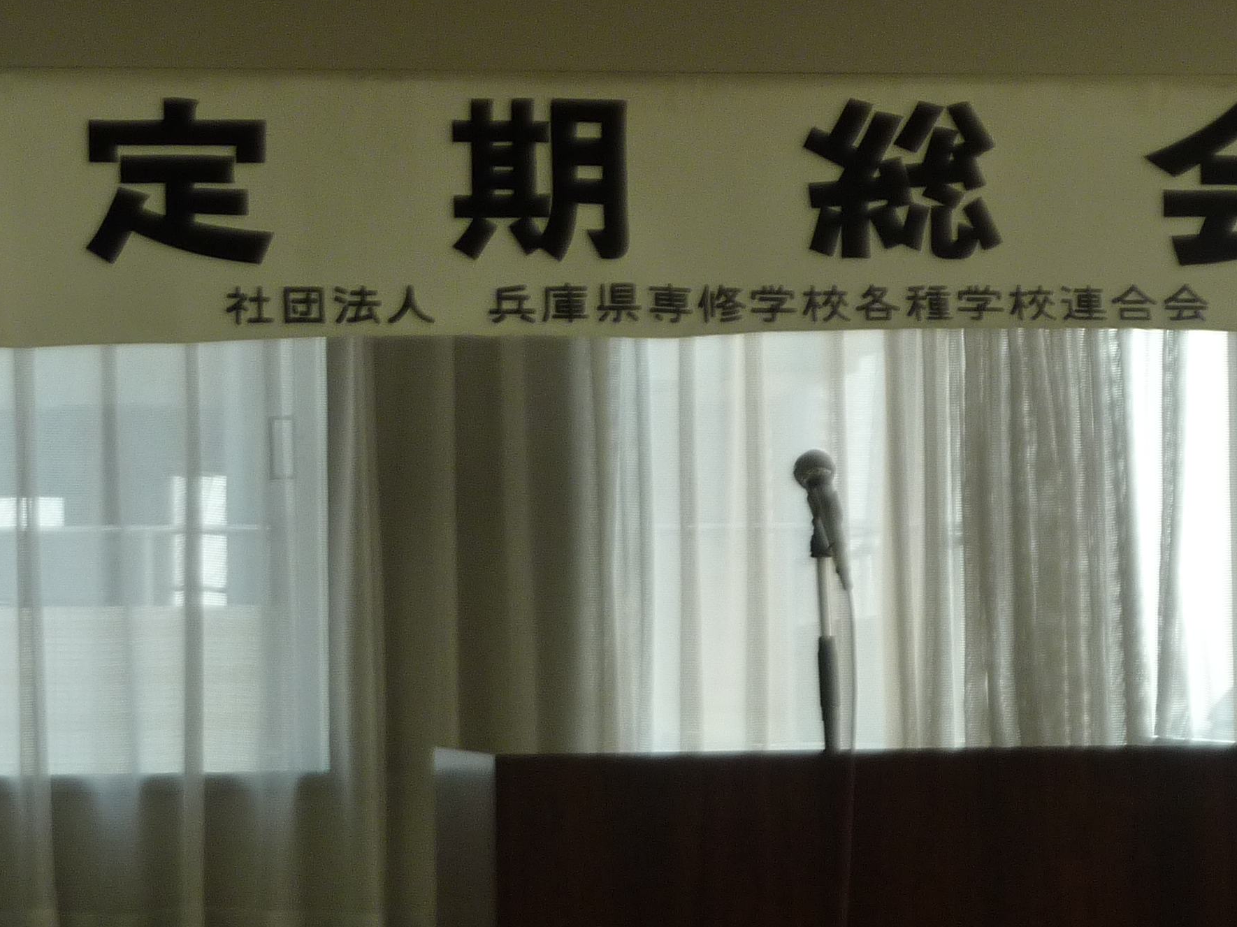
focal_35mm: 162
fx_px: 5788
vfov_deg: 9.2
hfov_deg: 12.2
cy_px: 518
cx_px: 702
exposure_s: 1/100
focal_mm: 12.8
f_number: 4.2
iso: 125
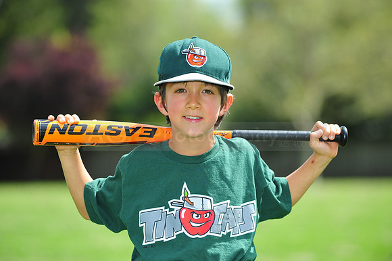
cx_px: 196
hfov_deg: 10.3
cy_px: 130
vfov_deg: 6.9
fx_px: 2176
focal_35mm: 200
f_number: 5
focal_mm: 200
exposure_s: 1/1600
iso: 400
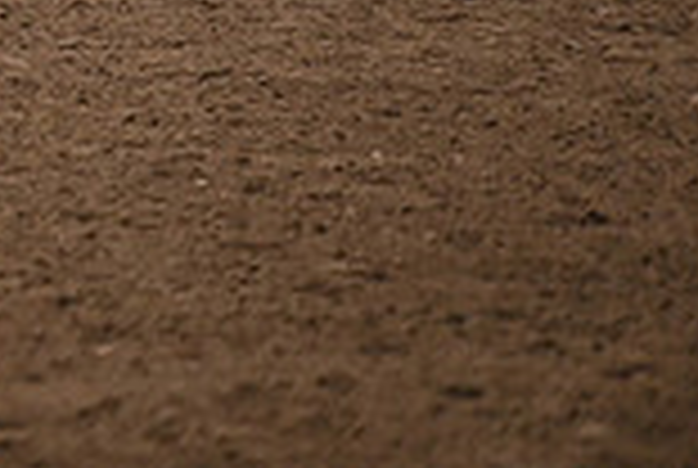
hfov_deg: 2.7
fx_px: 14492
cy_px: -394
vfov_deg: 1.8
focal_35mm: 746
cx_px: -563
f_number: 2.8
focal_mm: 200
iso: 4000
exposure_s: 1/500
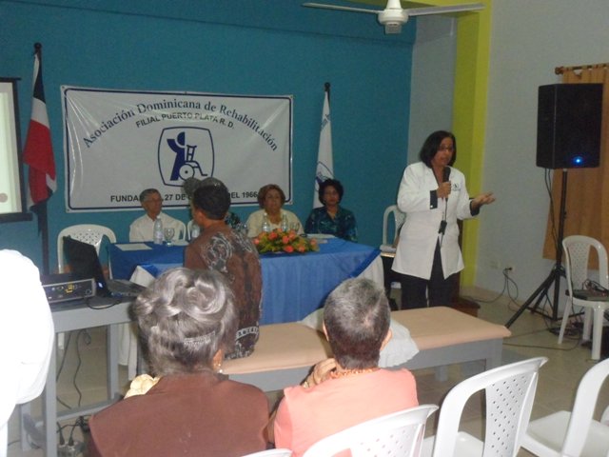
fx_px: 633
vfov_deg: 39.7
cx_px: 304
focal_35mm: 36
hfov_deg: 51.4
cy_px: 228
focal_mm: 6.6
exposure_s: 1/45
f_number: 3.8
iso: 640
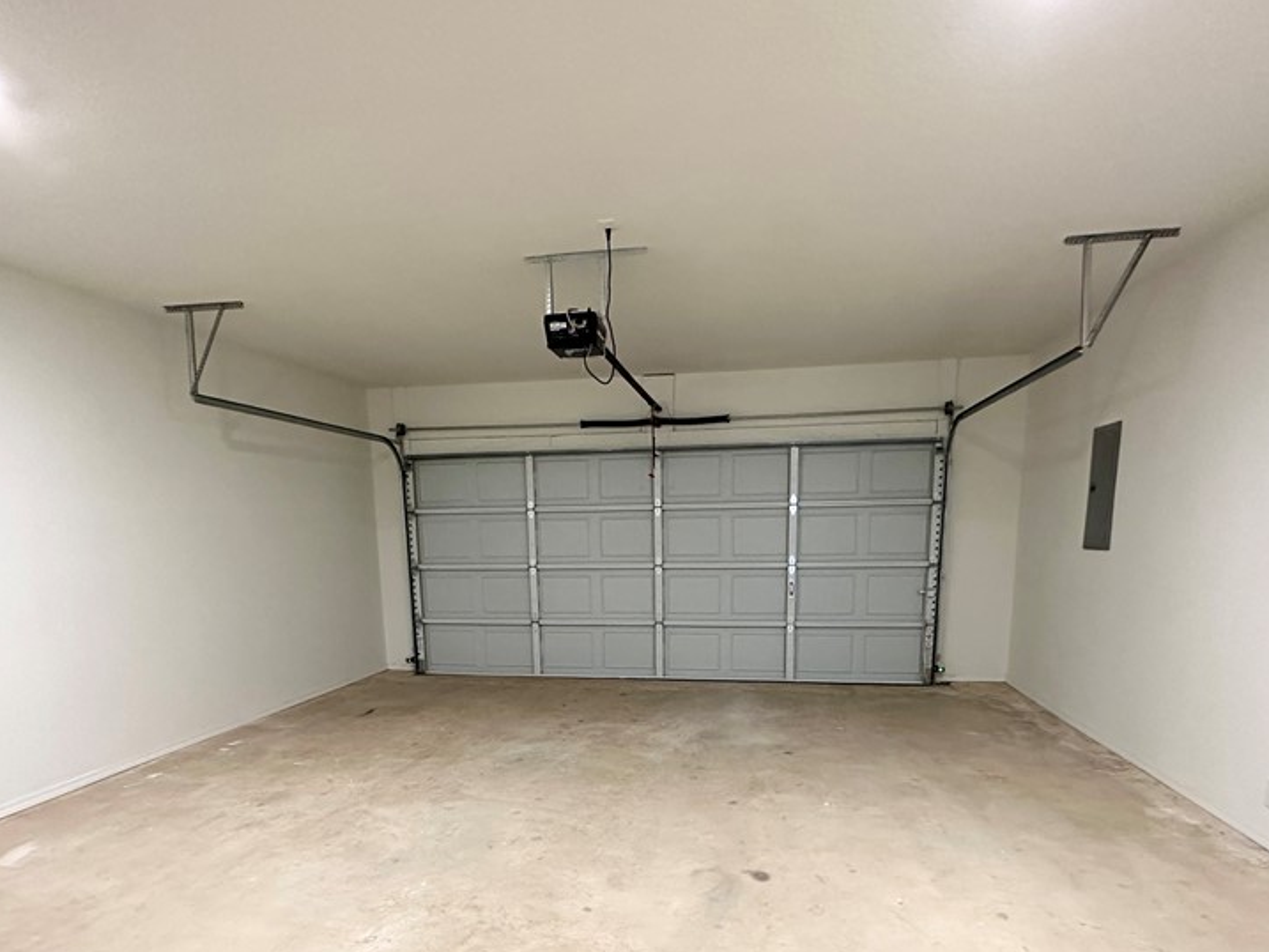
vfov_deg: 64.0
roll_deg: +0.7
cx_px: 634
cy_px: 649
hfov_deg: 81.7
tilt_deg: -9.9
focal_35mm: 20
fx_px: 733
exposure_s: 1/60
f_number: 2.2
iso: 640
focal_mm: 2.22
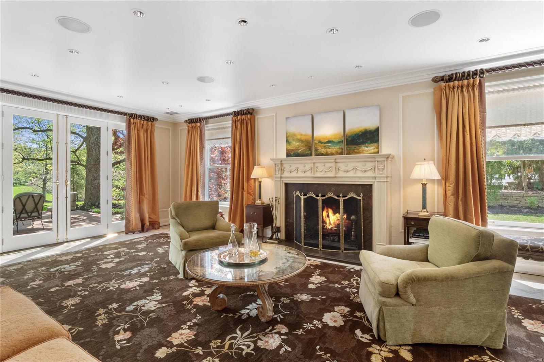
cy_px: 181
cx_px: 272
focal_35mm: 16
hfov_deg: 96.7
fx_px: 242
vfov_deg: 73.7
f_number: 10
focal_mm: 8
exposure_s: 1/5
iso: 400
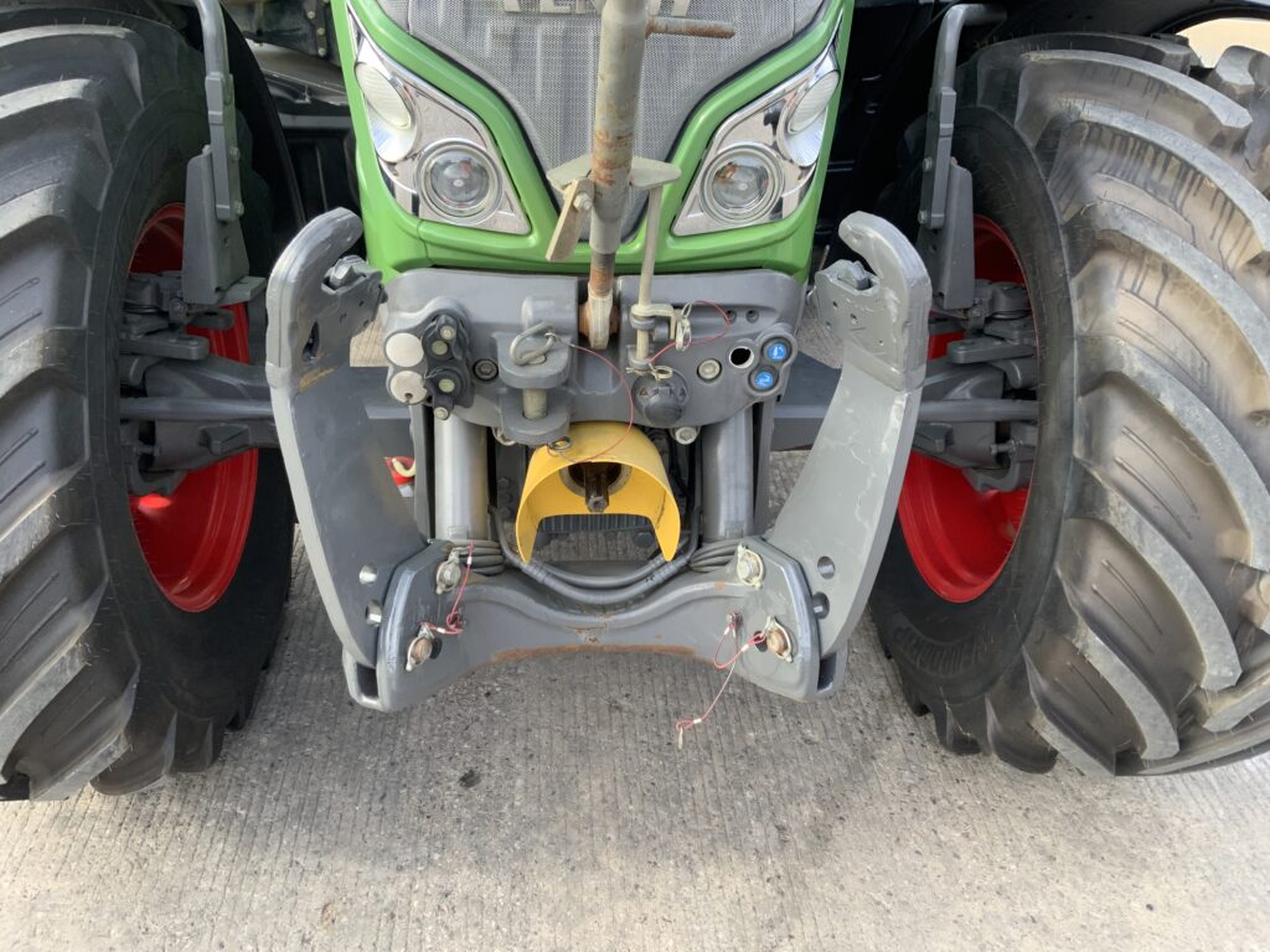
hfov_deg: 61.7
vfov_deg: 48.2
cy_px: 476
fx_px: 1064
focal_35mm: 29
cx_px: 635
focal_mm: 3
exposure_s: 1/122
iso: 20
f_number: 1.8
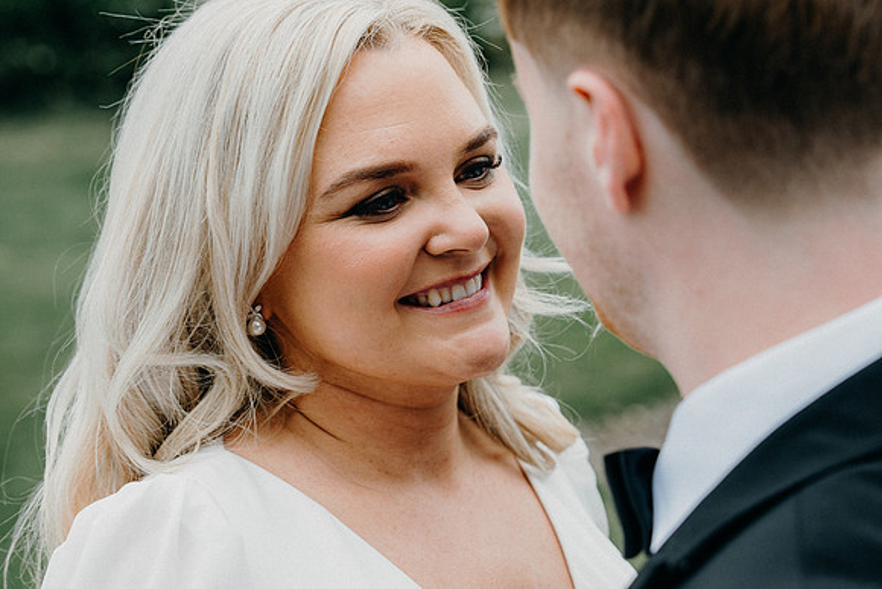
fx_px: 2279
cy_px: 294
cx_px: 441
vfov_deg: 14.7
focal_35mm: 93
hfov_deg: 21.9
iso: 125
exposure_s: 1/200
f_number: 3.5
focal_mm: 62
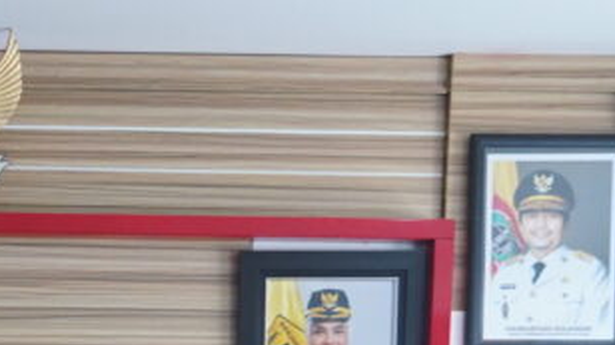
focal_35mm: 115
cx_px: -108
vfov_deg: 9.8
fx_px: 1875
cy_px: 677
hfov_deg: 17.8
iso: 3200
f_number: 4
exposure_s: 1/100
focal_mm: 22
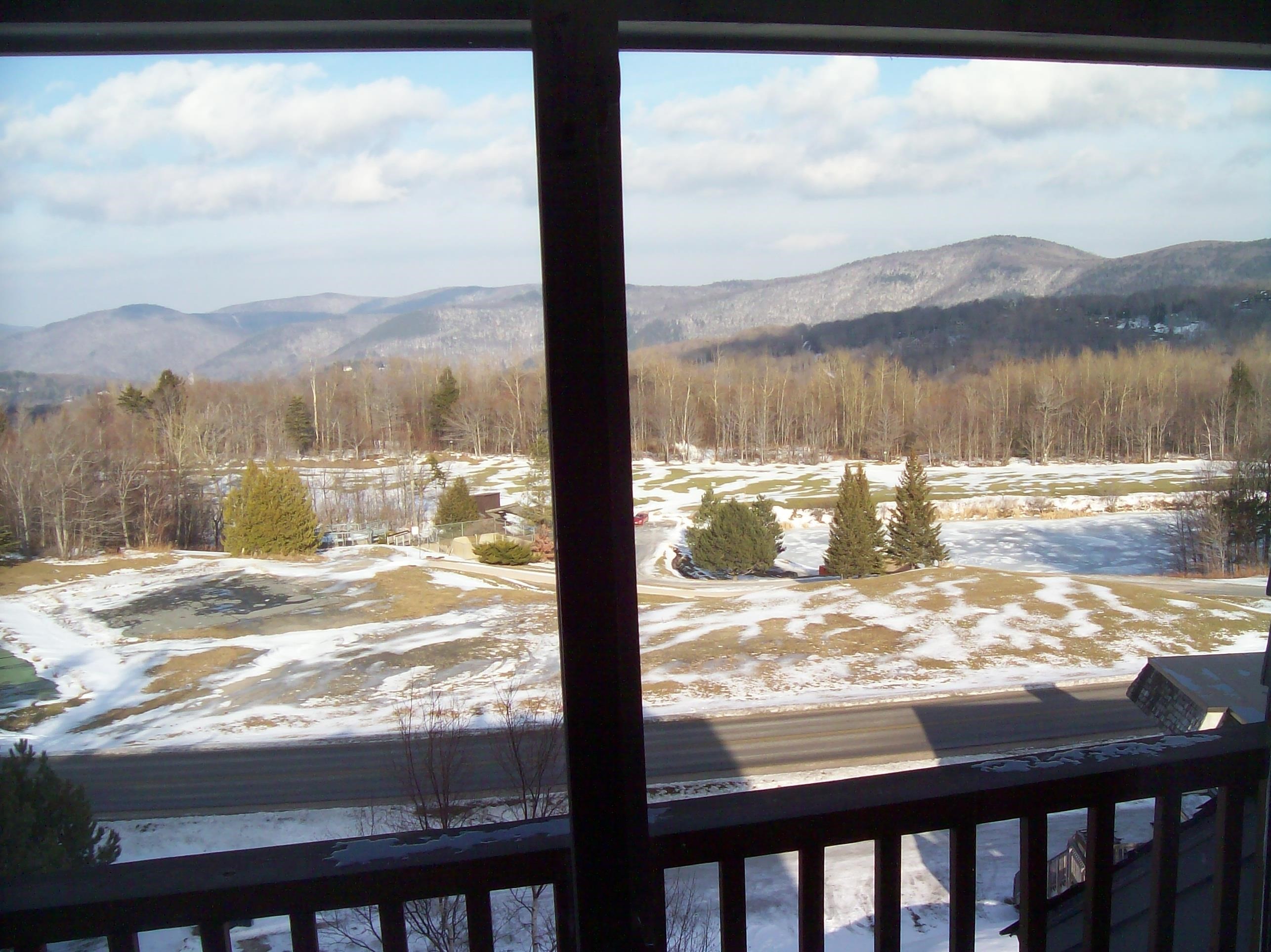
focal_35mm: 36
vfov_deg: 39.6
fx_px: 1322
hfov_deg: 51.4
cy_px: 476
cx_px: 636
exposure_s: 1/263
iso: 80
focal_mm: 6
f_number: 4.8
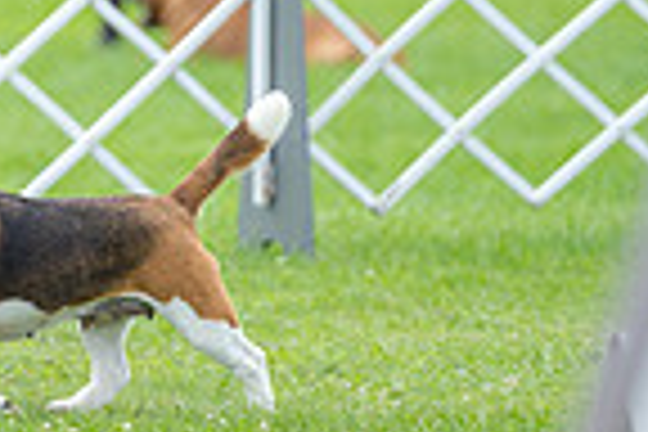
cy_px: -20
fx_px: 11321
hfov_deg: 3.3
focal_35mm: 629
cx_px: 0
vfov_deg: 2.2
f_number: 2.8
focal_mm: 156
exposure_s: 1/500
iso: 100
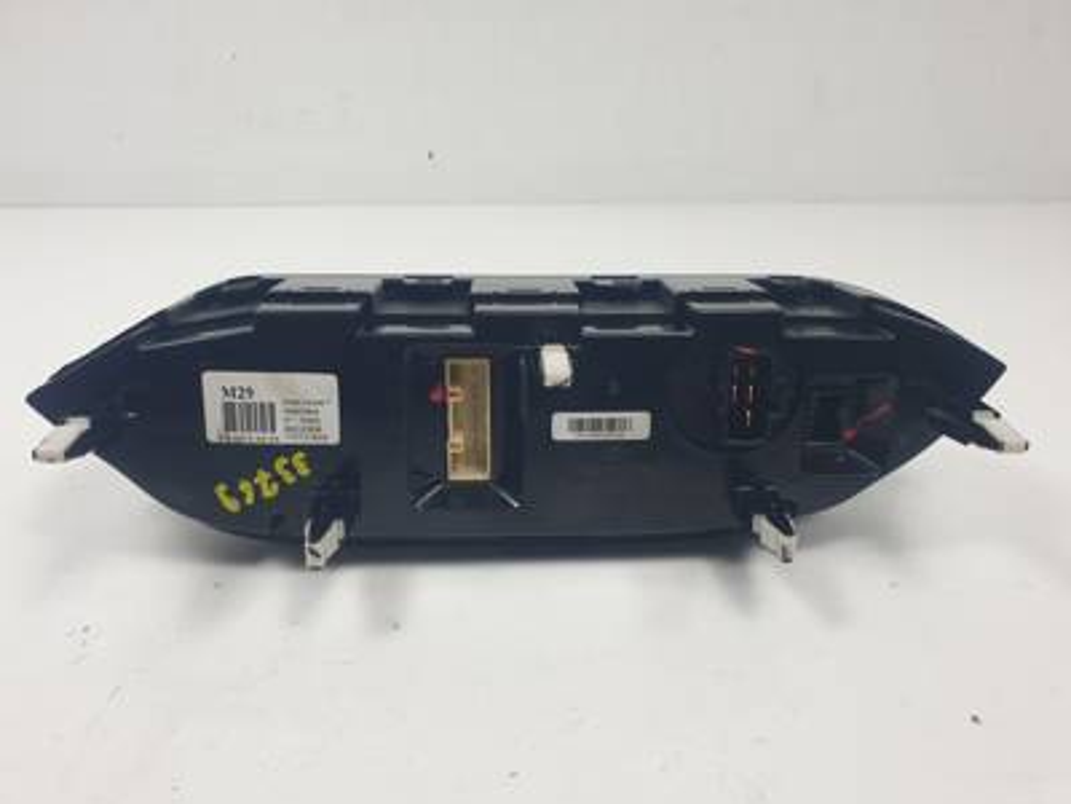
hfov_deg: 67.3
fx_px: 804
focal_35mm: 26
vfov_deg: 53.1
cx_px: 536
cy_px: 402
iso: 50
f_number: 2.4
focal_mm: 4.3
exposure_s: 1/202
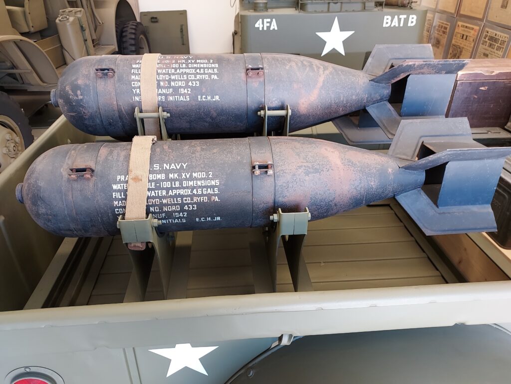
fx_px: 354
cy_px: 192
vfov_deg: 56.8
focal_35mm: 24
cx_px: 256
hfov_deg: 71.6
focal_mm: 4.6
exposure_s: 1/60
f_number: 1.8
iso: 250
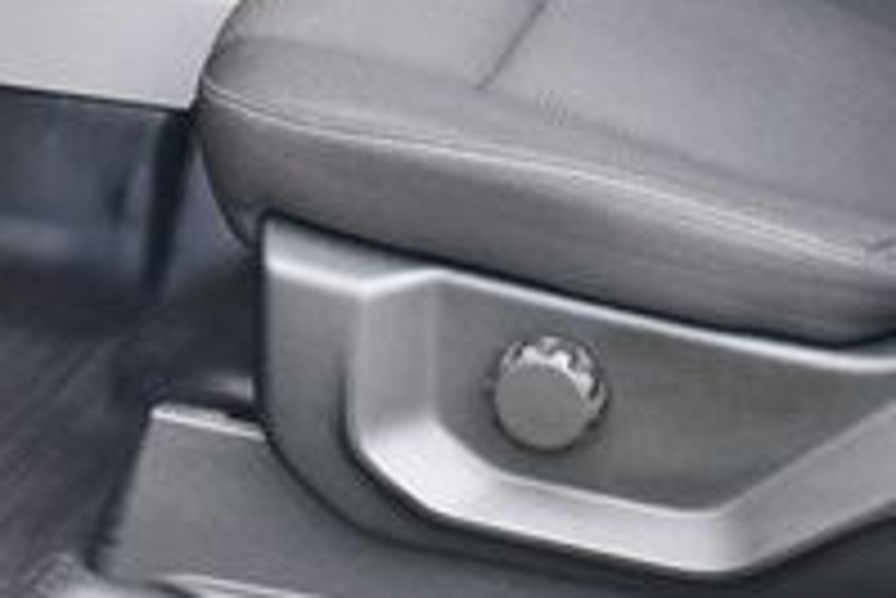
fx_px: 2889
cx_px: 428
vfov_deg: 11.5
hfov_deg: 17.6
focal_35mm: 116
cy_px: -171
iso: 800
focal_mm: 18
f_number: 3.5
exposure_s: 1/250
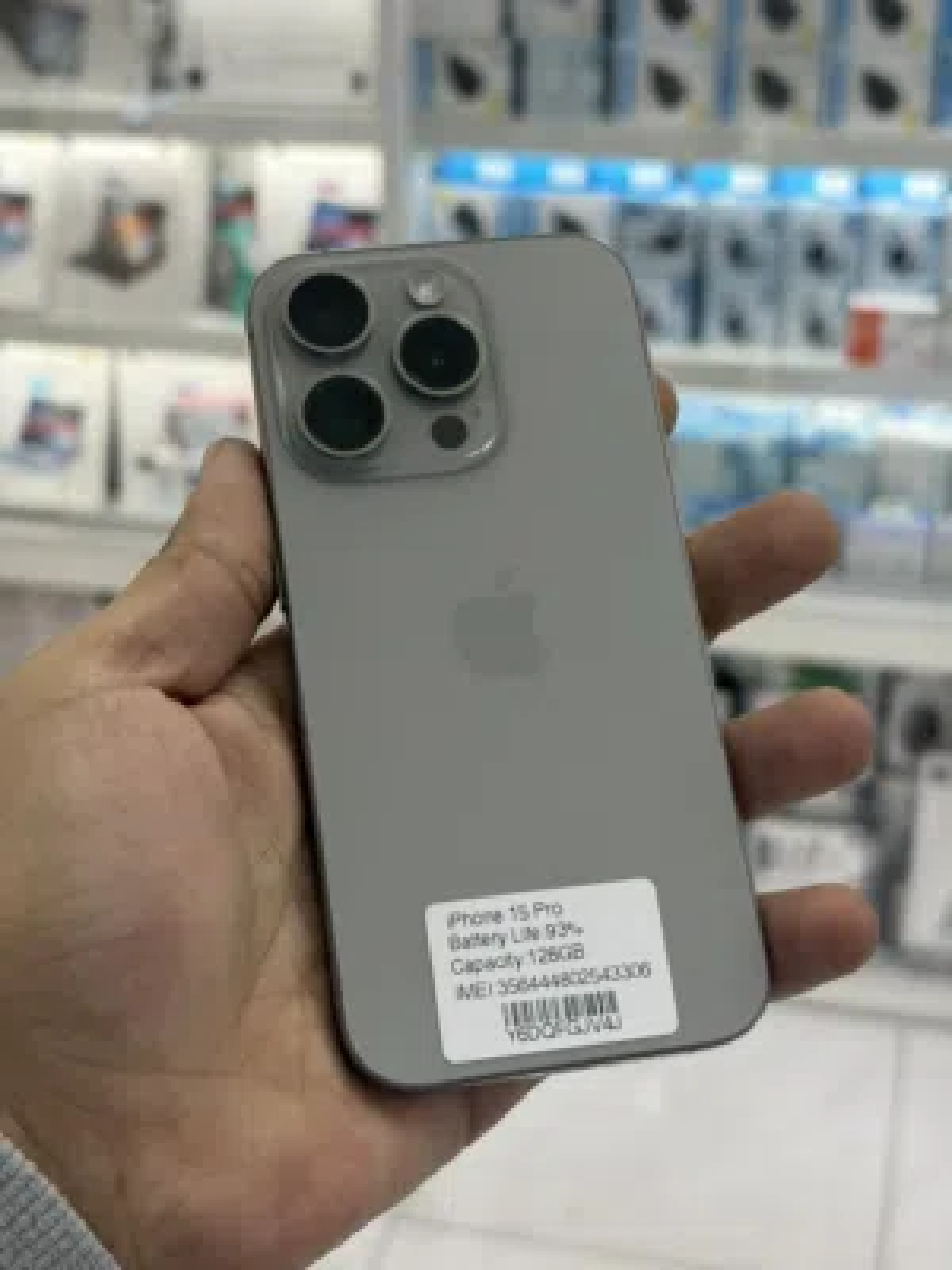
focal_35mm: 52
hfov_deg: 28.0
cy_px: 635
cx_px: 476
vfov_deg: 36.8
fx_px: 1907
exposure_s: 1/185
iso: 25
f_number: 1.6
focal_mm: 5.96
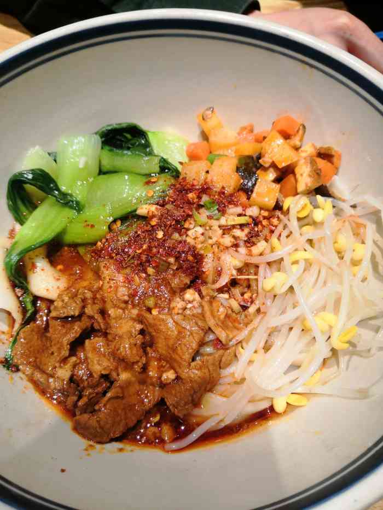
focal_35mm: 27
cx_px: 192
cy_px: 255
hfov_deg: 51.4
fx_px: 398
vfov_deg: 65.3
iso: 200
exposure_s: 1/50
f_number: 1.8
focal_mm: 3.95
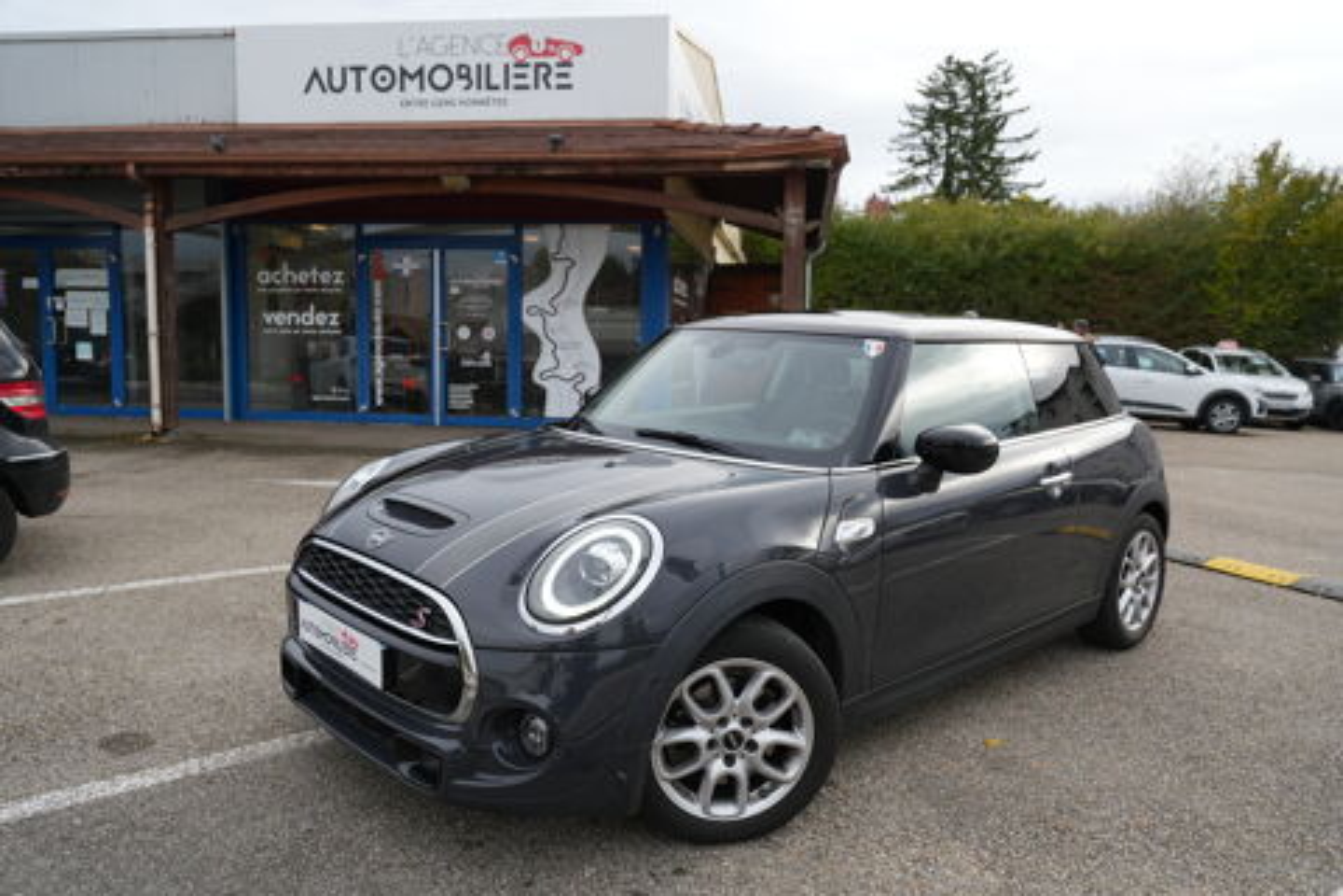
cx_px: 672
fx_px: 951
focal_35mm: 26
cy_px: 448
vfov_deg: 50.4
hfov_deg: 70.4
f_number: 3.5
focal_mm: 17
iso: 100
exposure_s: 1/320
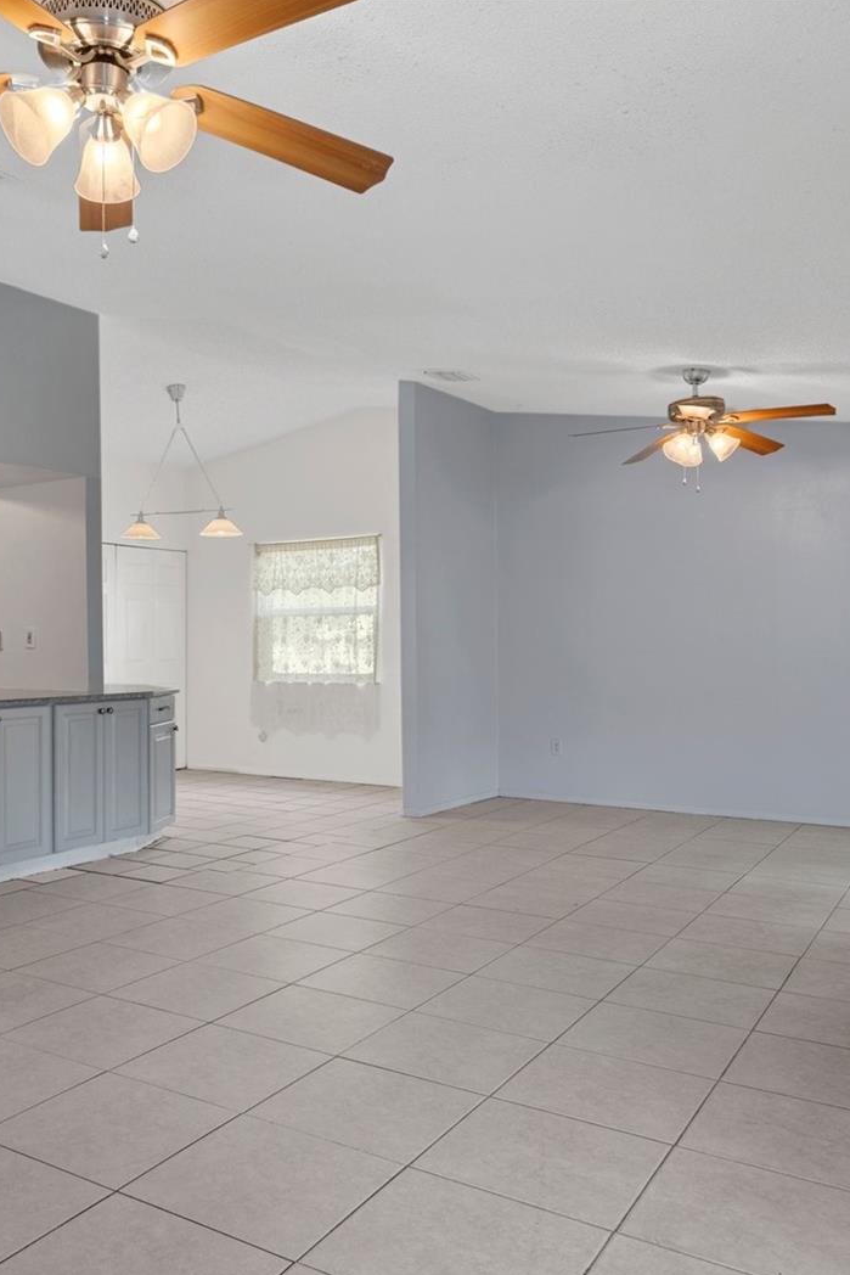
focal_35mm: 29
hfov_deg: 44.1
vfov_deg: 63.7
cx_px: 257
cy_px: 644
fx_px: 1027
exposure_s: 1/1.25
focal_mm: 19
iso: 320
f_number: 9
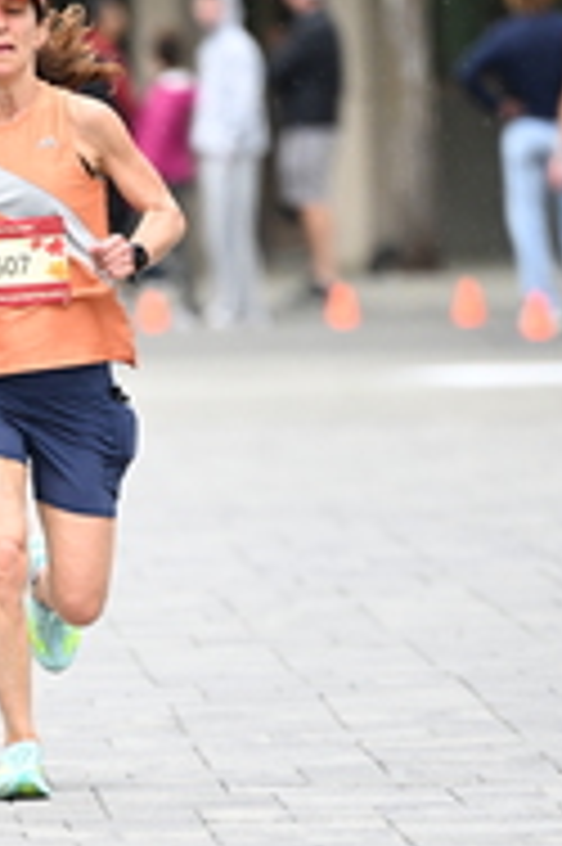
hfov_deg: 2.3
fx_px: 13746
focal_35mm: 586
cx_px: 70
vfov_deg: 3.5
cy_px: 603
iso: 1250
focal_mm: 200
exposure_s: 1/1600
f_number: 2.8
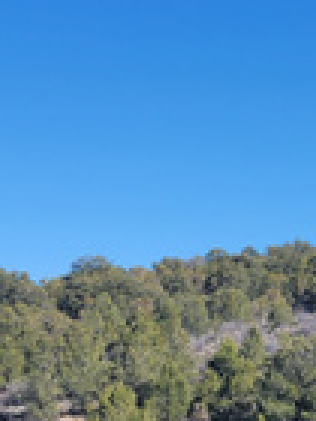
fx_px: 1083
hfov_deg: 16.5
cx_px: 87
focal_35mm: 89
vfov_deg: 21.2
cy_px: 433
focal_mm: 5.4
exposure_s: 1/1765
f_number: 1.8
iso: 40
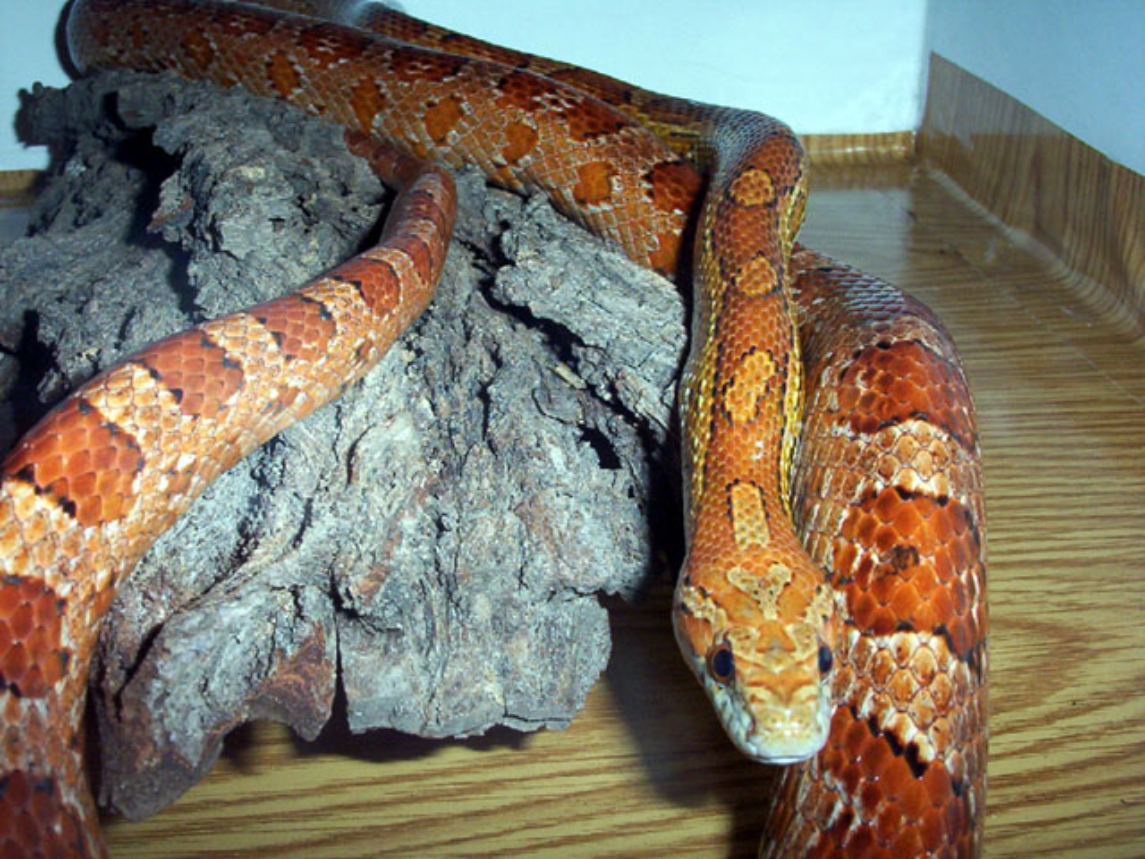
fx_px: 1290
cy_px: 430
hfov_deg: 47.9
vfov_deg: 36.8
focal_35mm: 39
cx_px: 572
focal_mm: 6
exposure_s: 1/30
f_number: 4.5
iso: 140
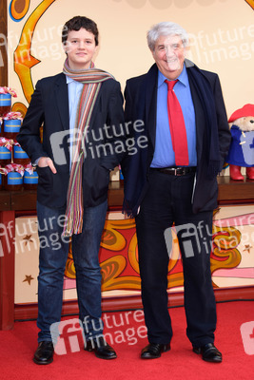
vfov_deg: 20.8
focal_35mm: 98
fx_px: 1036
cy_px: 190
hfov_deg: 14.0
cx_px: 127
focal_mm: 98
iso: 400
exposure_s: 1/250
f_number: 5.6
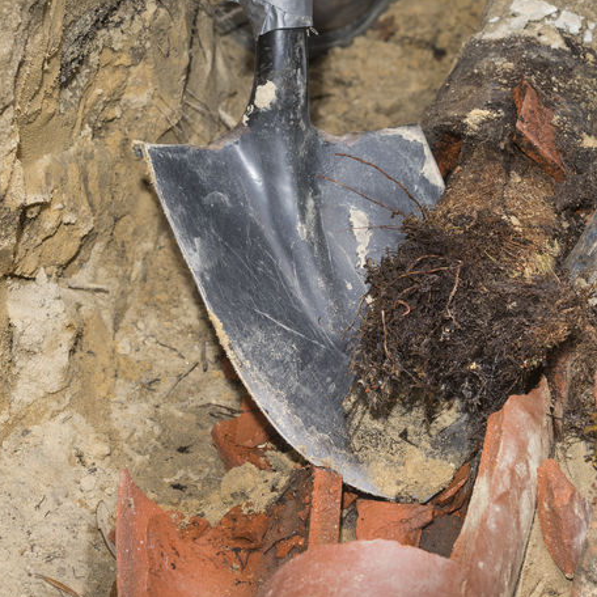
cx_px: 503
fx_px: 1698
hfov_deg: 19.7
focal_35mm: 87
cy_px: 260
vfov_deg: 19.9
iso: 250
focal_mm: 55
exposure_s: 1/60
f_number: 6.3
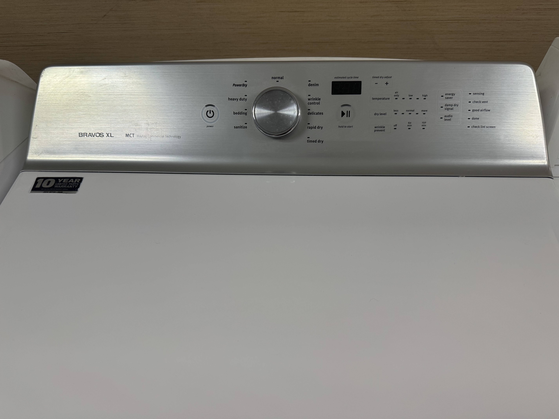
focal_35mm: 24
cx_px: 280
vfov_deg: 56.8
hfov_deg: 71.6
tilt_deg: -51.7
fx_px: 388
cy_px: 210
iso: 125
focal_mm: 6.76
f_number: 1.78
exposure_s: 1/120
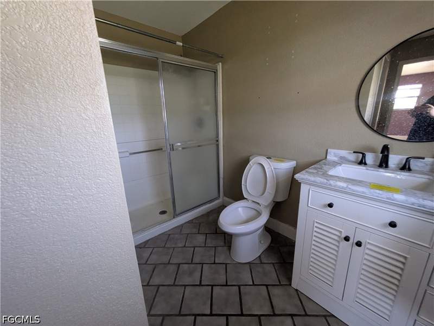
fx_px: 176
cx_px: 217
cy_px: 163
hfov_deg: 102.1
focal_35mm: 14
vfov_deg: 85.7
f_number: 2.2
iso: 480
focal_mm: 1.83
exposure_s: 1/60
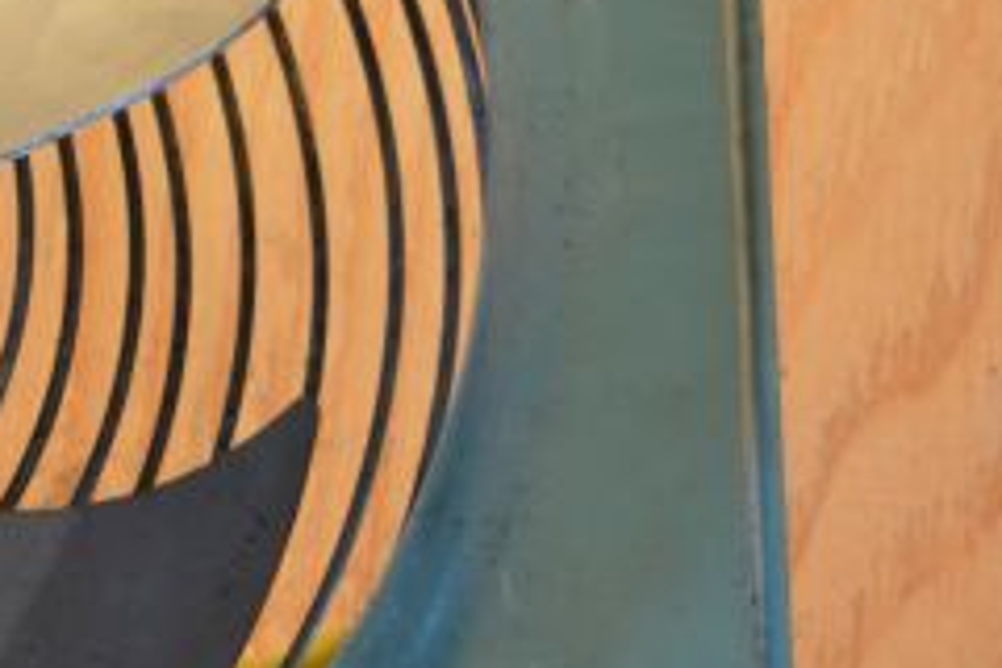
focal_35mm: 200
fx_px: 5566
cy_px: 157
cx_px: -622
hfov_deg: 9.9
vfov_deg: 6.9
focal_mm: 32
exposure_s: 1/60
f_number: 4.5
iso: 400
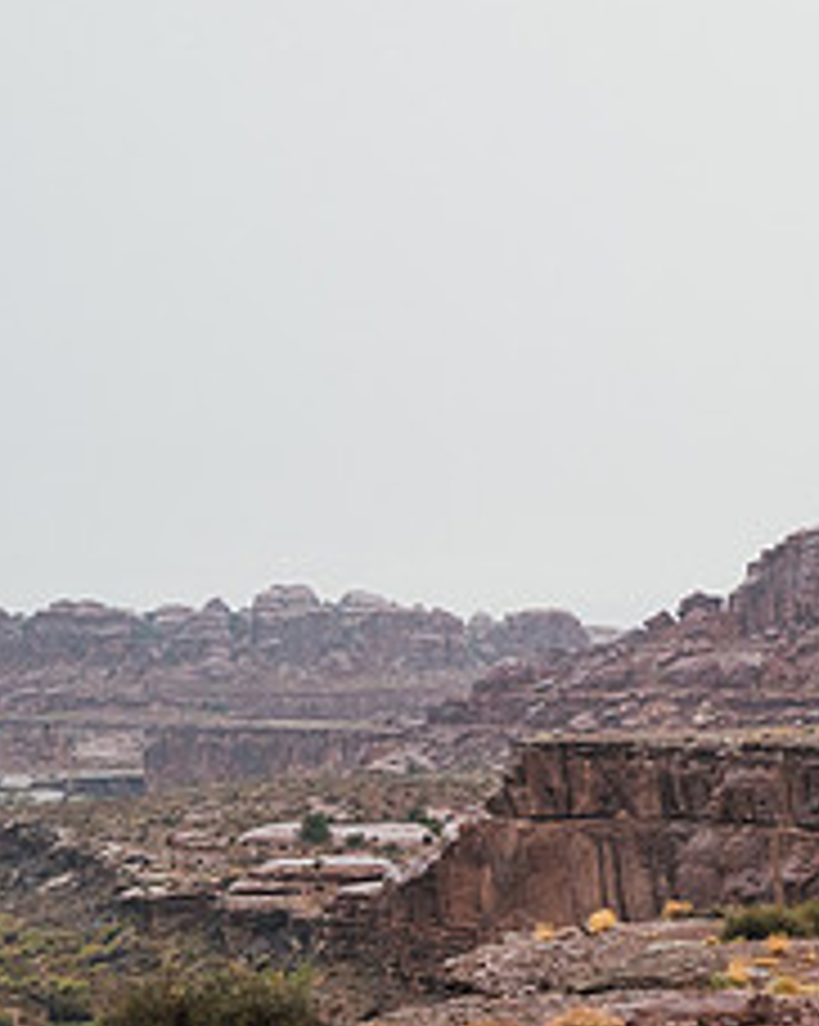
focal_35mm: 86
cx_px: 1282
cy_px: 812
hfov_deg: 16.1
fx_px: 2609
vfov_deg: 22.0
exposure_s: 1/400
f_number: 2.8
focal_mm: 35
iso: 2000
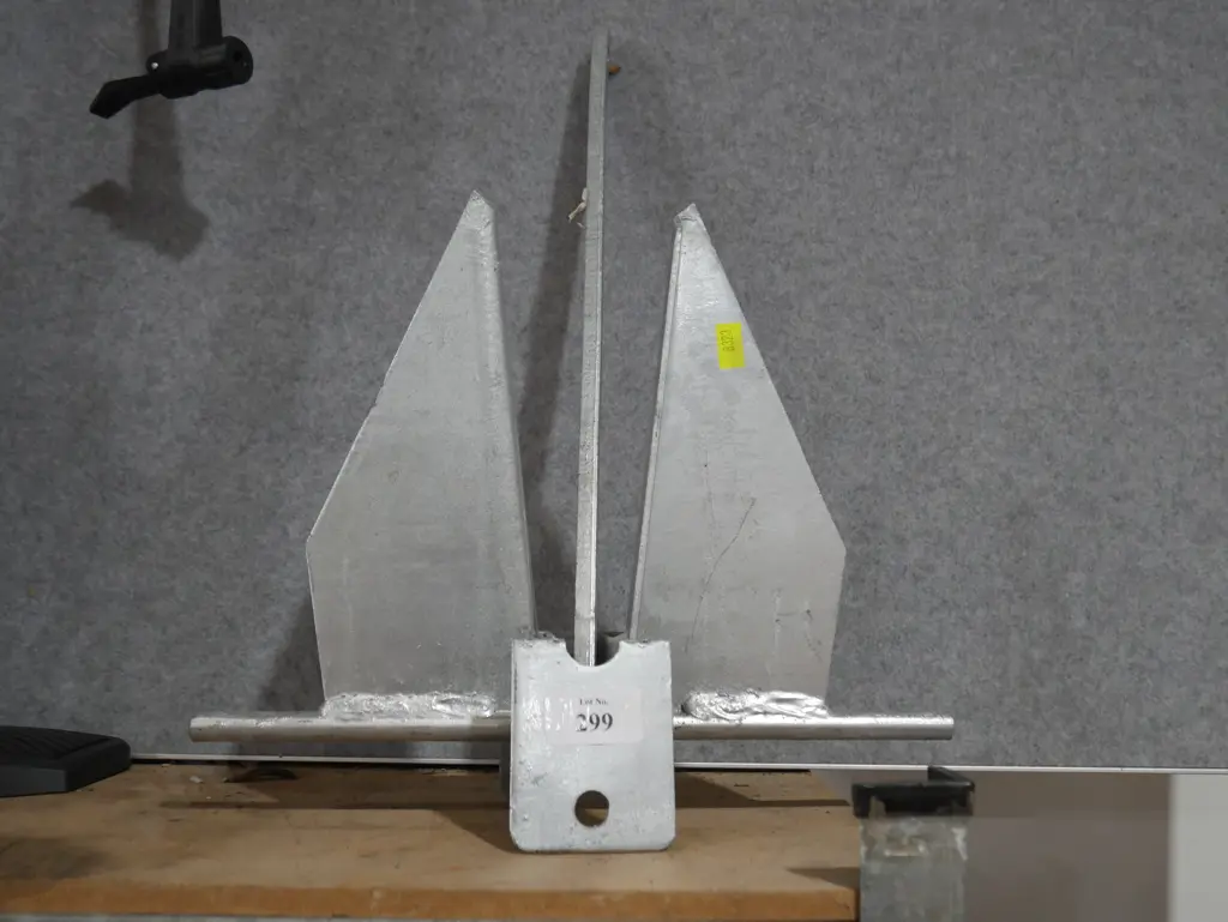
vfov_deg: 41.8
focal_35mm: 34
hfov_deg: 53.9
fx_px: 1207
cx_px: 614
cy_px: 461
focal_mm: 17
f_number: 4
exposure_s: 1/60
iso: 640
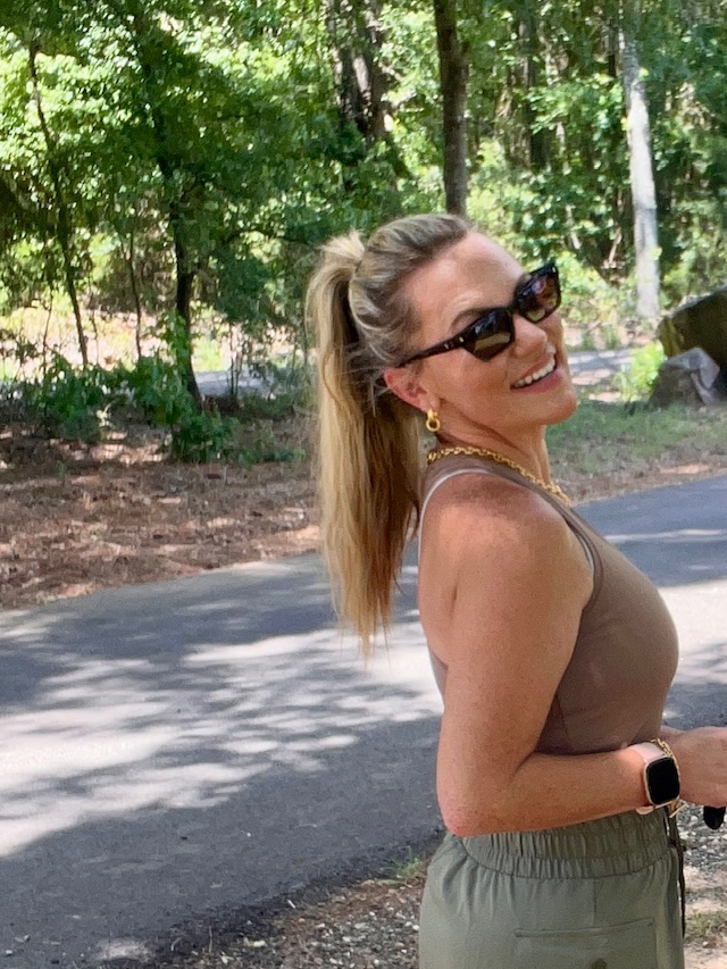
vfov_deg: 26.7
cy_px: 709
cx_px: 757
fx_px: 2016
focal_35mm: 72
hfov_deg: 19.7
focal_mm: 2.71
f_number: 2.2
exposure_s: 1/126
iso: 40
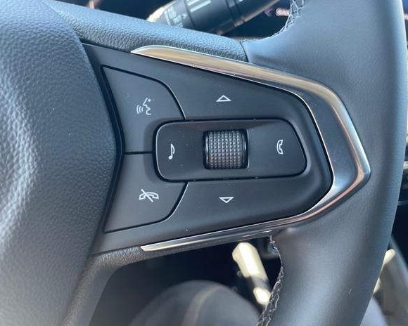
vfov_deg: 51.5
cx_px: 184
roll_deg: -2.4
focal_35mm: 28
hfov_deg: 62.1
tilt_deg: -33.2
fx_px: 338
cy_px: 163
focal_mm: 4.2
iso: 125
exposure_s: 1/101
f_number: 1.6
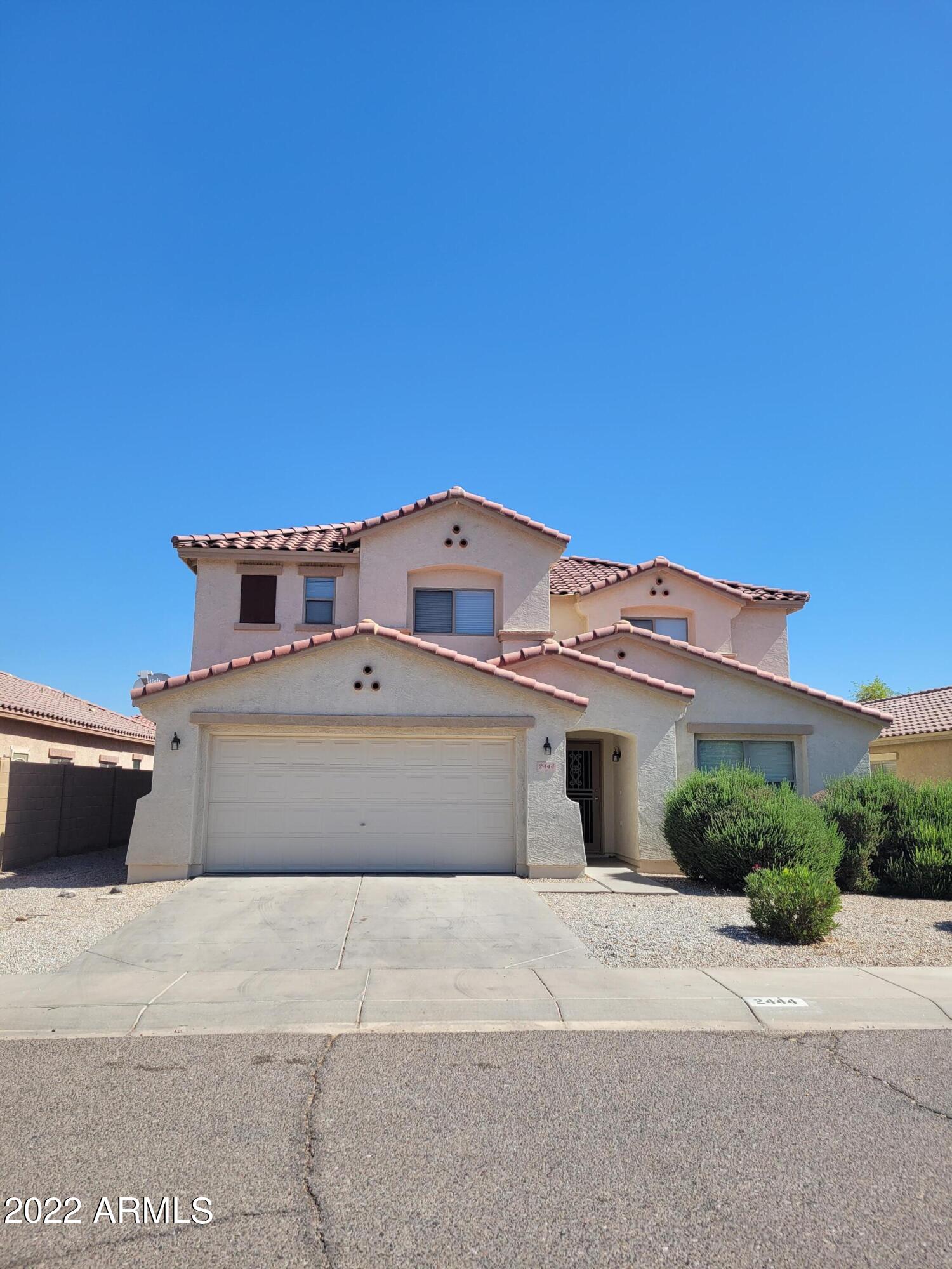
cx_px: 476
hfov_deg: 53.1
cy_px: 634
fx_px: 953
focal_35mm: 26
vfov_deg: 67.3
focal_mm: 5.4
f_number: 1.8
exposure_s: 1/2049
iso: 40
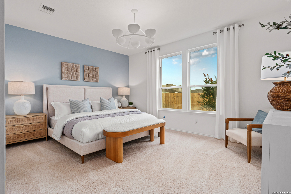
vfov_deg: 70.4
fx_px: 137
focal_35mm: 17
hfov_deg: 93.3
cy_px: 97
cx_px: 146
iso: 400
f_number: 8
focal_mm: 17
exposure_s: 1/15
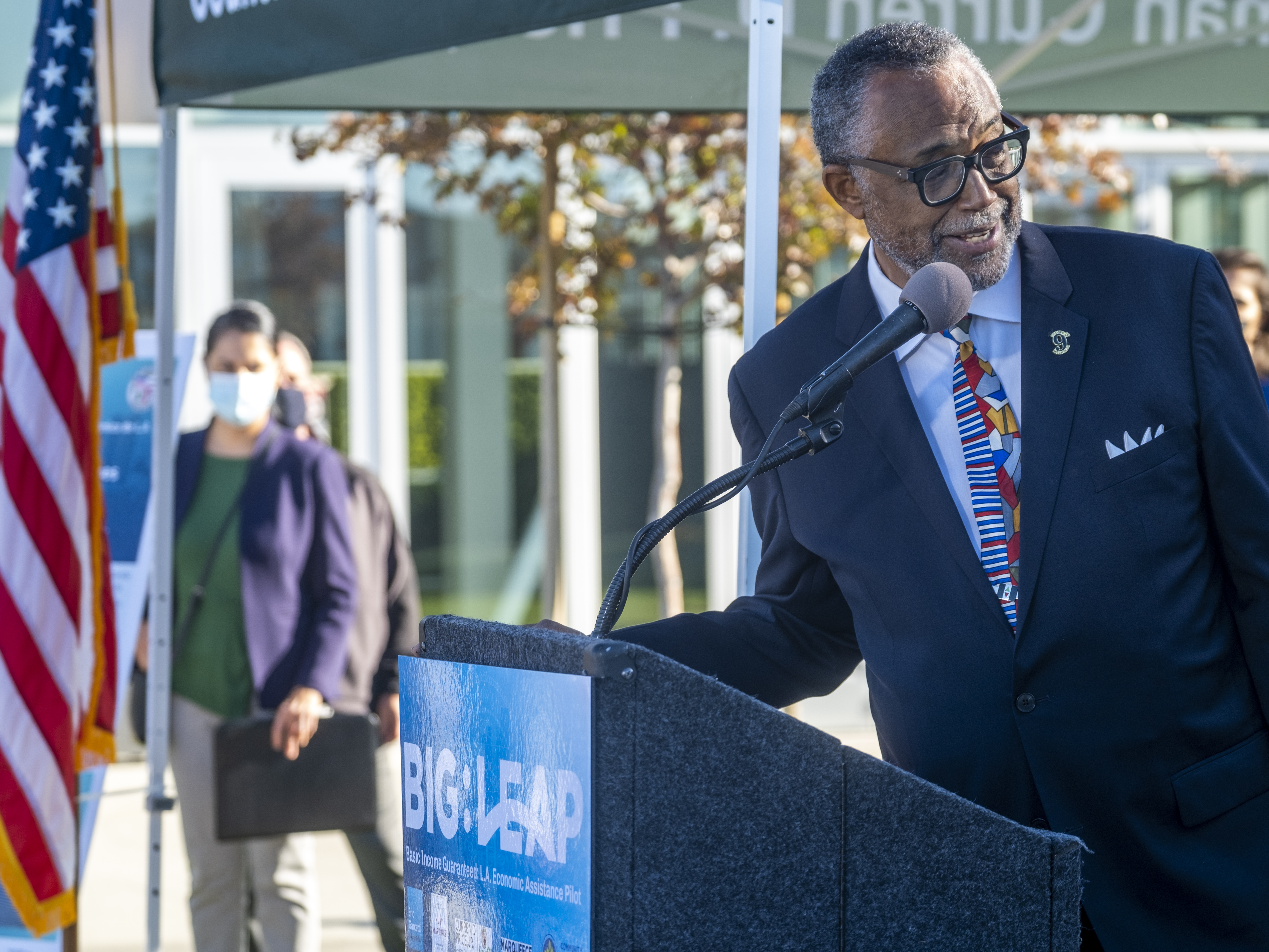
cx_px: 688
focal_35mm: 134
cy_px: 474
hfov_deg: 14.7
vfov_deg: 11.1
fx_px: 4912
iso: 160
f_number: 4
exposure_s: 1/170
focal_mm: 82.2
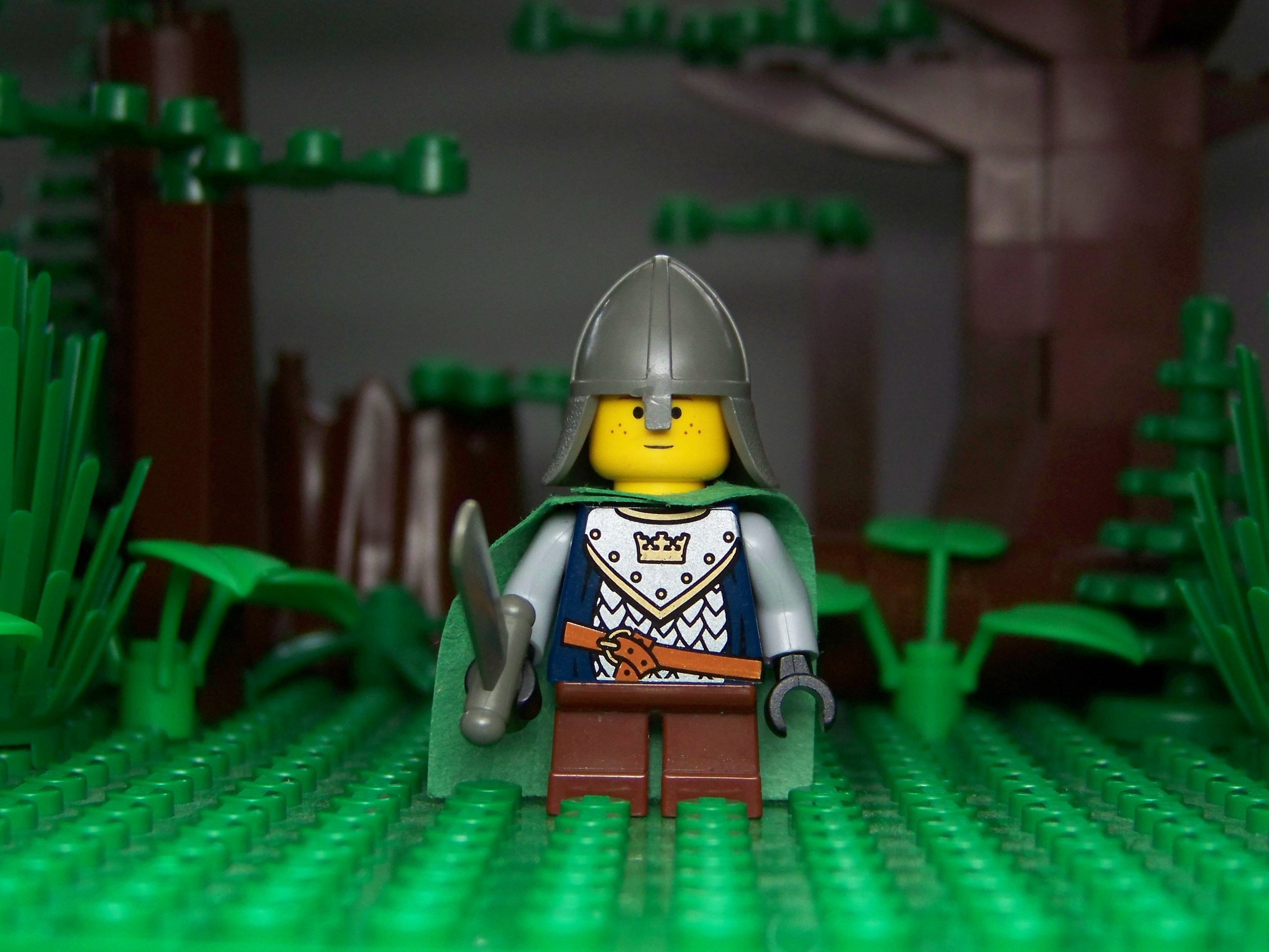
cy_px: 476
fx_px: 2859
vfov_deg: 18.9
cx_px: 634
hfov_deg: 25.0
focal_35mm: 78
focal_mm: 13.2
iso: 200
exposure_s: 1/30
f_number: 3.2
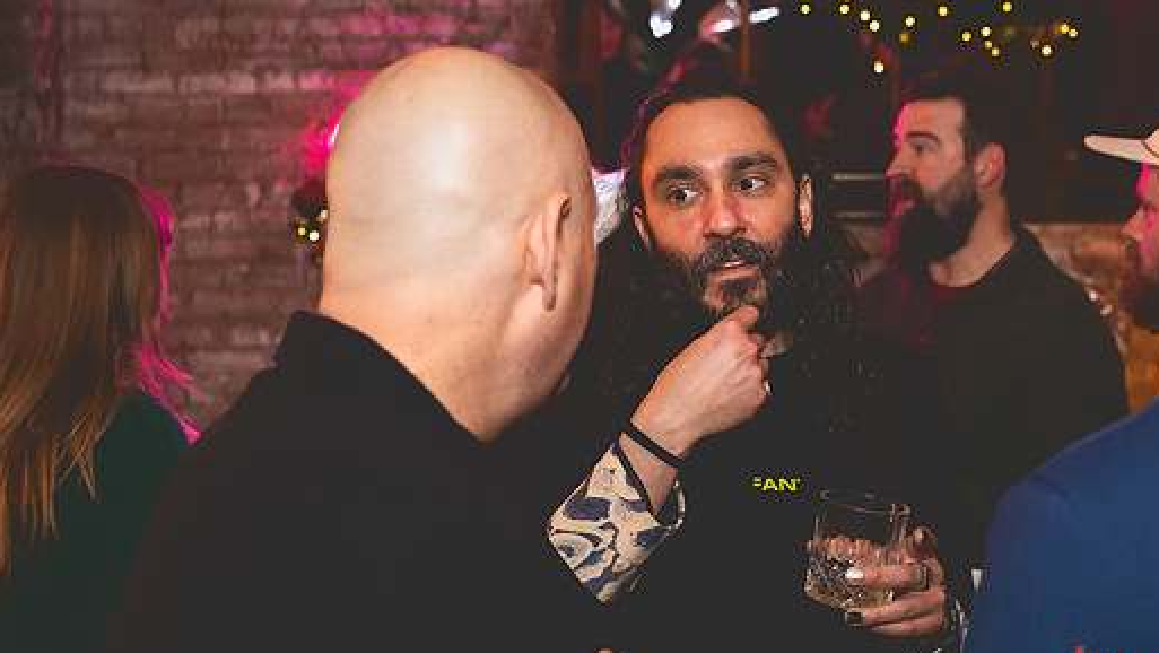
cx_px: 724
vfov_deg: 23.5
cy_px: 326
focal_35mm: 51
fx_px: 1568
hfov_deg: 40.3
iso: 3200
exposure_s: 1/80
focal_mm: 35
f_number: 3.2
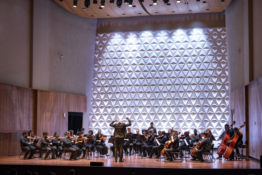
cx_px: 131
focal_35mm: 70
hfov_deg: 28.8
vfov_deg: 19.5
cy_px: 88
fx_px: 509
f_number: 4
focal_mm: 70
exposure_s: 1/160
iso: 1600
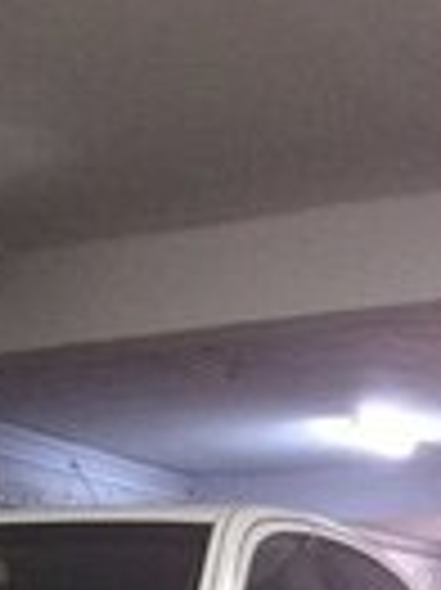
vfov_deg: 16.2
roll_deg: -0.7
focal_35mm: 110
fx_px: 1872
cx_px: -274
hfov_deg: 12.6
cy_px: 923
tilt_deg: -4.6
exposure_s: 1/33
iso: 200
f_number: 2.2
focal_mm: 4.15
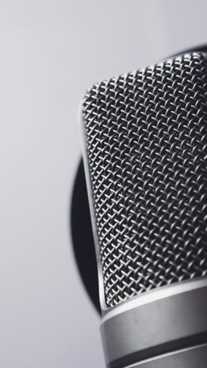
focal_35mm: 65
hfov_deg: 18.2
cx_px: 196
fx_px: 634
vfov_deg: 32.4
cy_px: 183
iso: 1600
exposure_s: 1/50
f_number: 4
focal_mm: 27
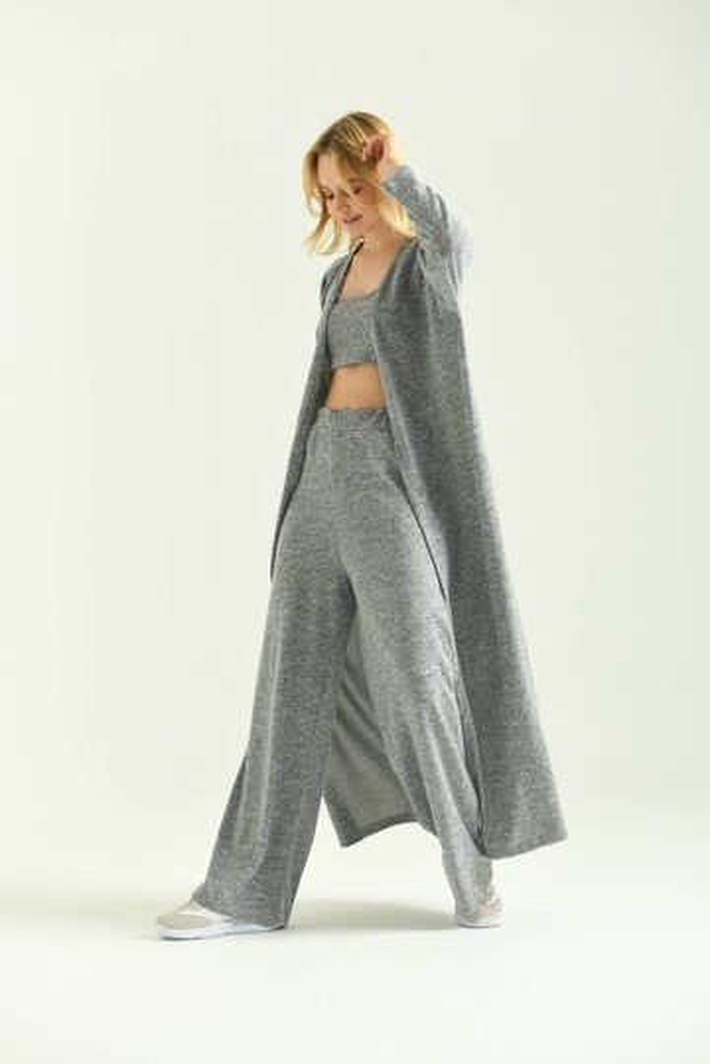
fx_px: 2366
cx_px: 355
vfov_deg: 25.4
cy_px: 532
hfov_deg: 17.1
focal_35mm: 80
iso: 125
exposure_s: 1/160
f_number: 5.6
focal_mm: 80
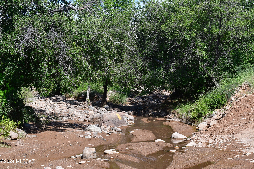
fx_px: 508
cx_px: 127
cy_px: 84
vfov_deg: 18.9
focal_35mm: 72
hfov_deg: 28.1
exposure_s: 1/1000
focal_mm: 48
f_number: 13
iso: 800
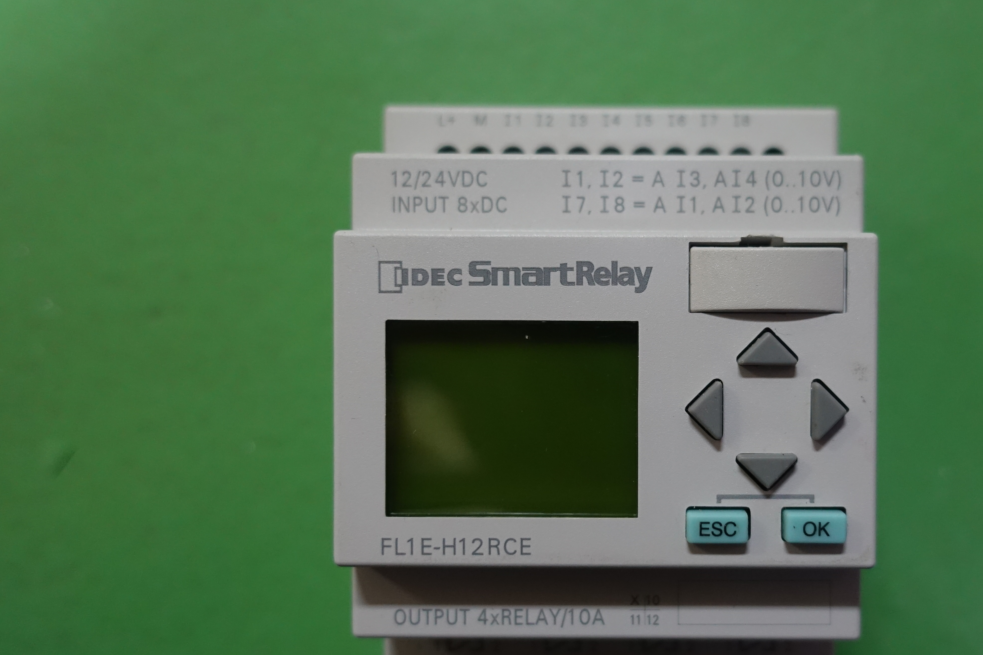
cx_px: 632
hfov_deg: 53.6
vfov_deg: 37.8
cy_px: 380
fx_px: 956
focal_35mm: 35
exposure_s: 1/30
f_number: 2
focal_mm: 9.2
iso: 640
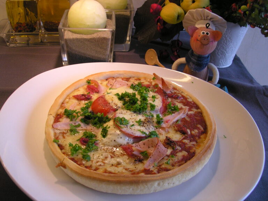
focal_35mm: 37
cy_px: 100
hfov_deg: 50.1
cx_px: 134
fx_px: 286
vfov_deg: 38.7
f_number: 2.7
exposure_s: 1/50.1
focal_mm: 5.6
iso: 100
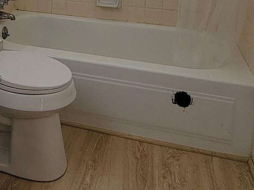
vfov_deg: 26.0
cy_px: -55
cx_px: 5
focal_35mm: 48
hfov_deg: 36.1
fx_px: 352
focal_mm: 2.2
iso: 64
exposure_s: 1/120
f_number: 2.2
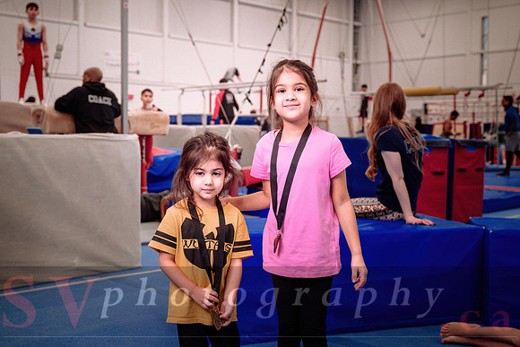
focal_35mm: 47
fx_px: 673
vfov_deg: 28.9
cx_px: 260
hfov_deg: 42.3
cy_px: 167
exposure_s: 1/320
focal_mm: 45
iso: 1600
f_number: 4.5
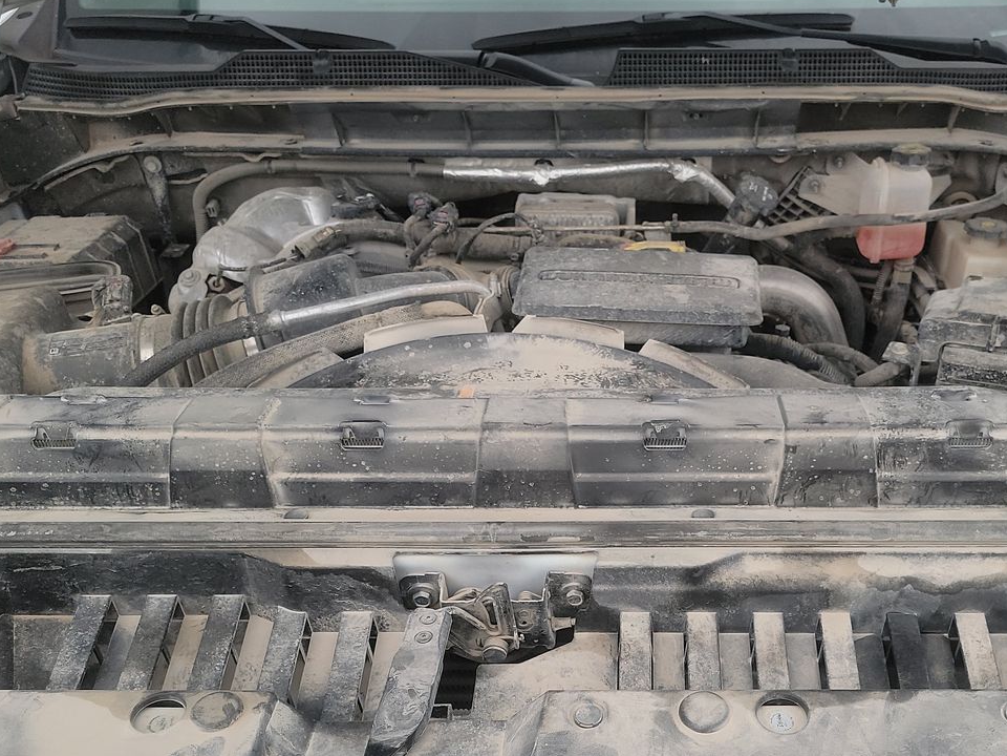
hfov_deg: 46.6
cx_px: 599
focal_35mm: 40
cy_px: 482
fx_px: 1164
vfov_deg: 35.7
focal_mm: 6.7
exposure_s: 1/59
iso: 163
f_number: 1.8
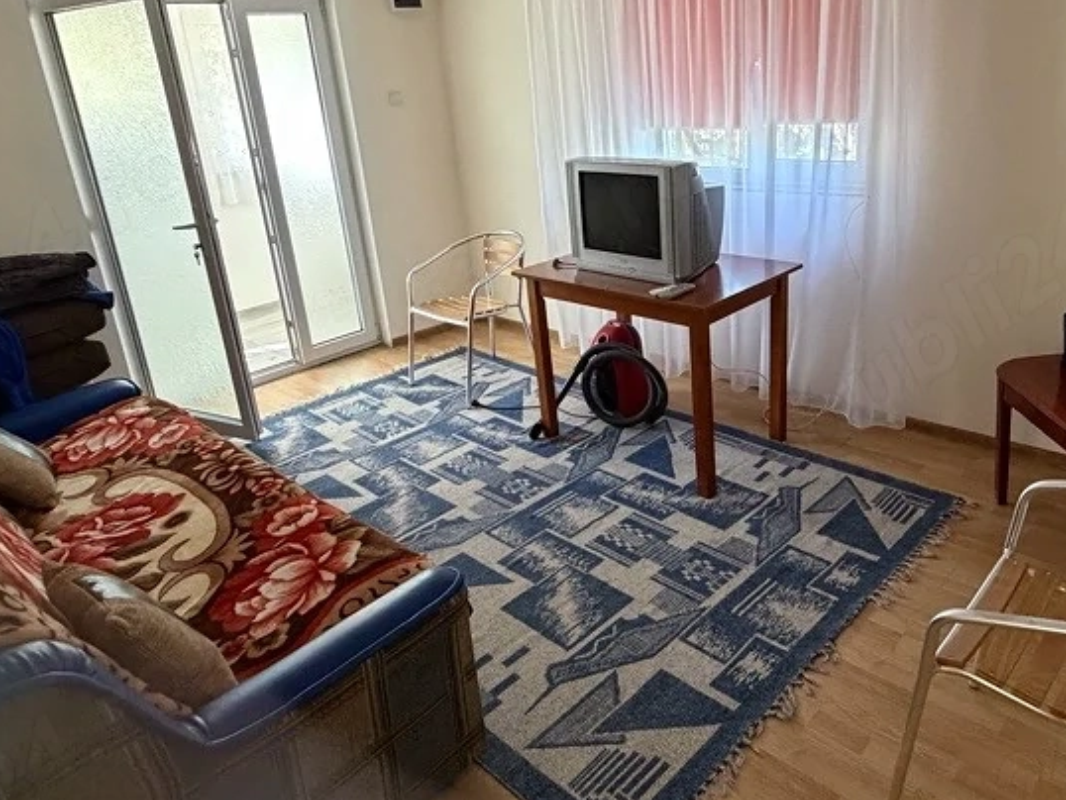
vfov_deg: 52.7
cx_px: 620
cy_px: 313
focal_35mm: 26
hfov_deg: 66.8
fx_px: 801
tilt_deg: -18.1
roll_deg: +4.6
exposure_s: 1/50
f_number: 2.2
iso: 500
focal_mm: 2.22
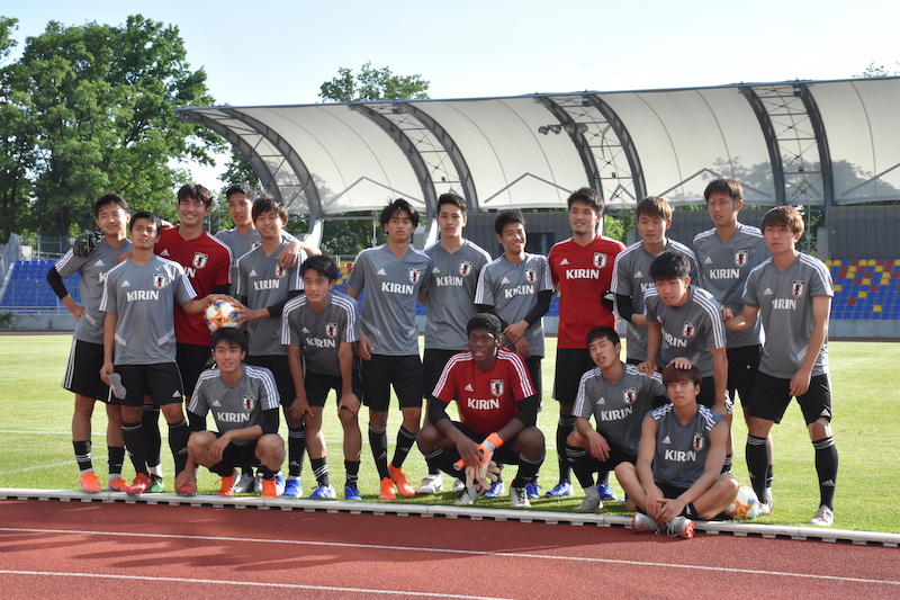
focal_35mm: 60
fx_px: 1500
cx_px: 450
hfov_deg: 33.4
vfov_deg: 22.6
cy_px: 300
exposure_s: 1/800
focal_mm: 40
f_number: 14
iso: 2000
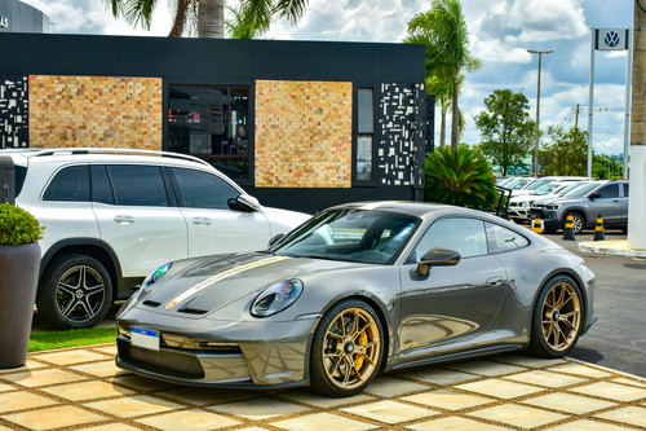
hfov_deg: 35.1
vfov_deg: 23.8
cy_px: 216
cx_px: 323
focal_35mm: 57
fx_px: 1022
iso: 100
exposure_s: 1/100
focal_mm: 38
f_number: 9
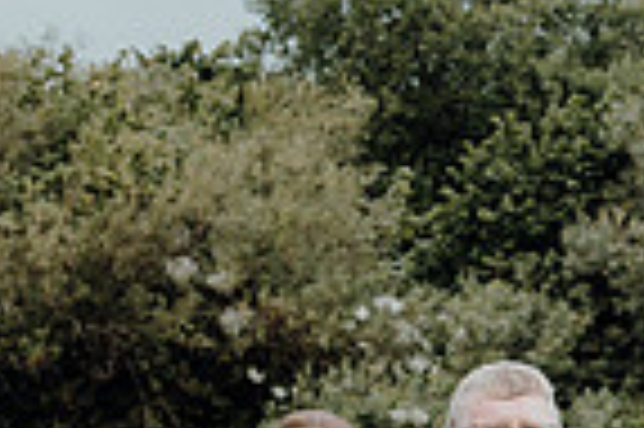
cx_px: 788
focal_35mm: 203
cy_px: 741
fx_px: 3627
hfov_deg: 10.0
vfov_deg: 6.6
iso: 320
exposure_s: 1/250
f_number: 5.6
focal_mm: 50
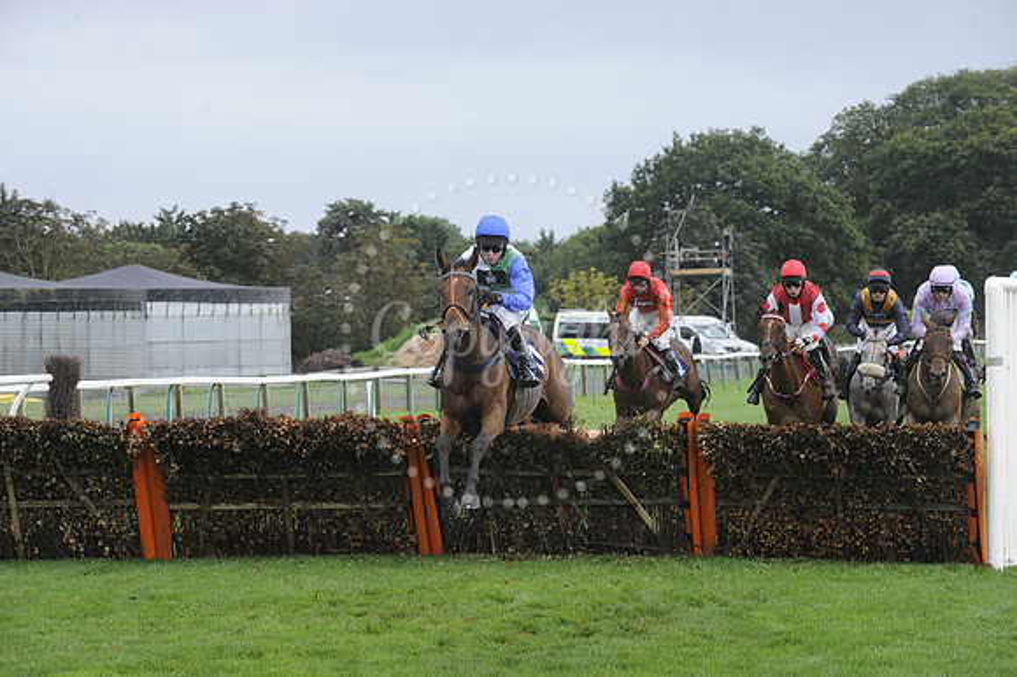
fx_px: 4376
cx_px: 508
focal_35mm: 155
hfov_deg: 13.3
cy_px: 338
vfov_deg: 8.8
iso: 2000
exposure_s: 1/640
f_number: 9
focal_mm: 155
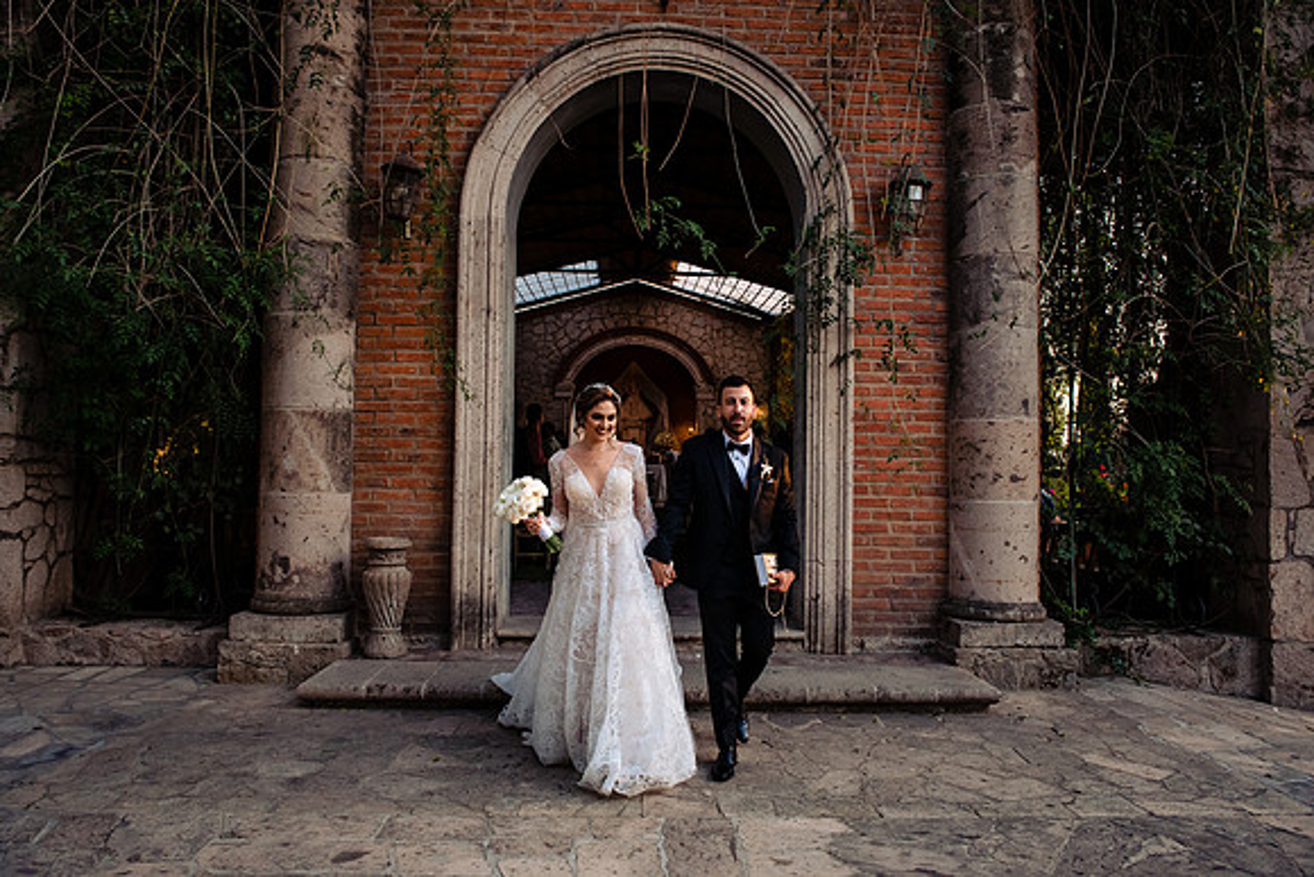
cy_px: 438
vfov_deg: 53.2
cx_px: 657
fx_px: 876
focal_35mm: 24
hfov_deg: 73.7
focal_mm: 24
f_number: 5.6
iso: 1600
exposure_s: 1/320
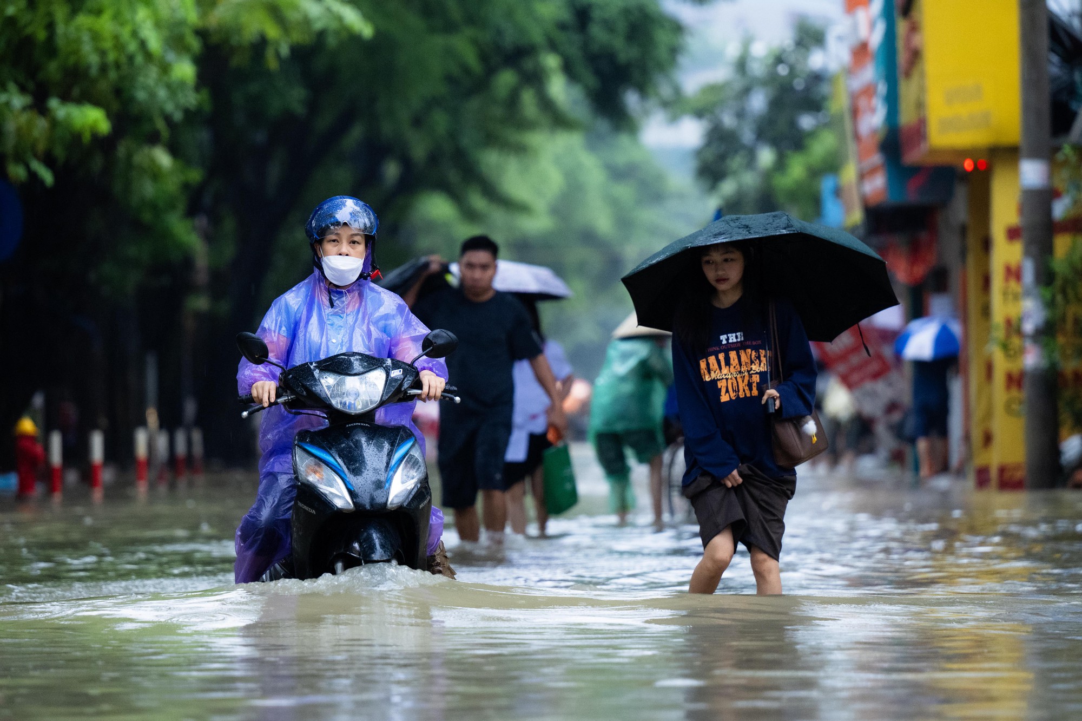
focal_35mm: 225
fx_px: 6760
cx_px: 541
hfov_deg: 9.2
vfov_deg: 6.1
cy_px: 360
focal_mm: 150
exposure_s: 1/200
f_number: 2.8
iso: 1600
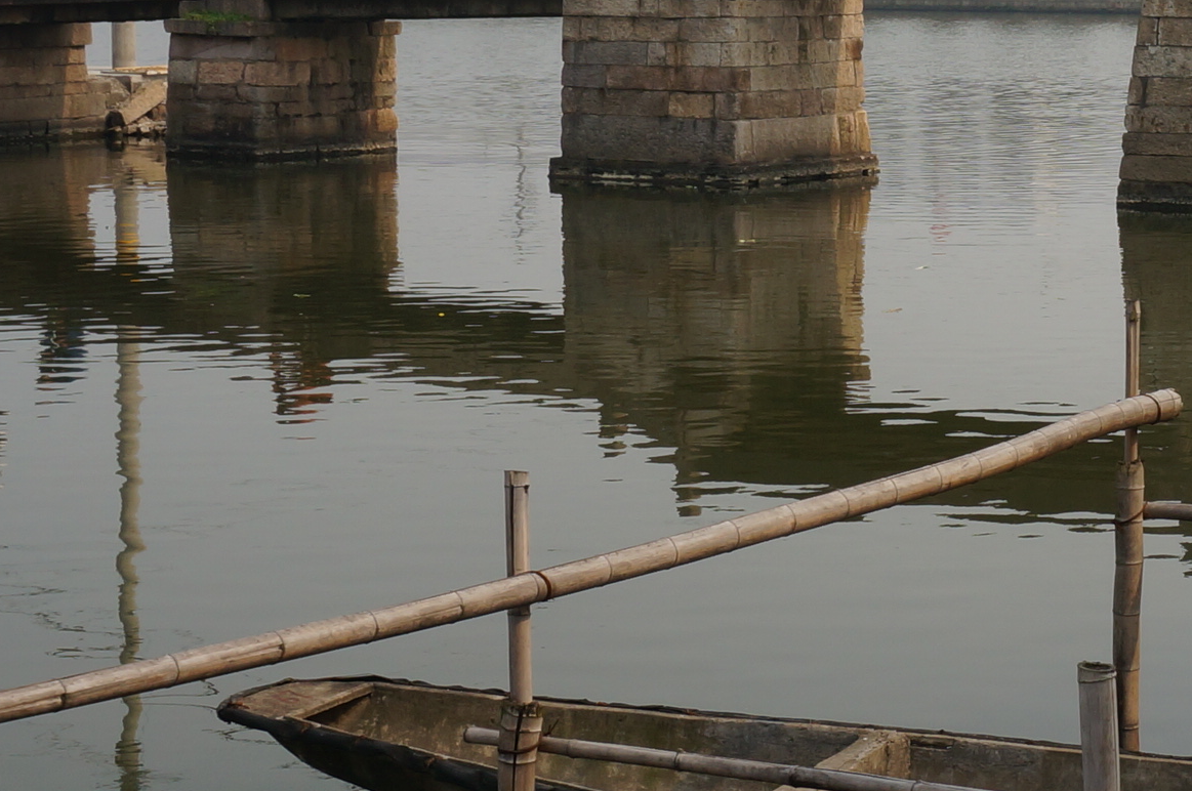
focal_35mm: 92
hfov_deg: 21.2
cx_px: 1268
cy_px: 176
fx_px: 3042
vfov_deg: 14.7
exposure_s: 1/100
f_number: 13
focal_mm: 20
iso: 100
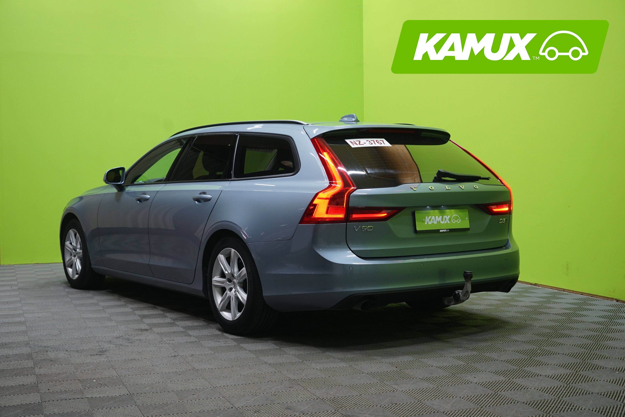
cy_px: 208
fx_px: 816
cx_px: 312
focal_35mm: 47
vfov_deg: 28.6
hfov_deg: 41.9
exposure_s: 1/25
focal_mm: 47
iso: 640
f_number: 5
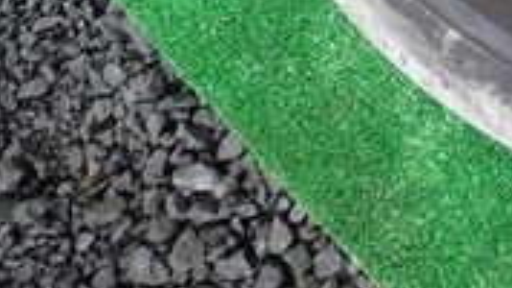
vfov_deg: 9.9
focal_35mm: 110
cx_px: 851
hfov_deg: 16.9
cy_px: -351
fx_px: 1493
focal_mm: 5.4
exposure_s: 1/100
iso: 200
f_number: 2.3
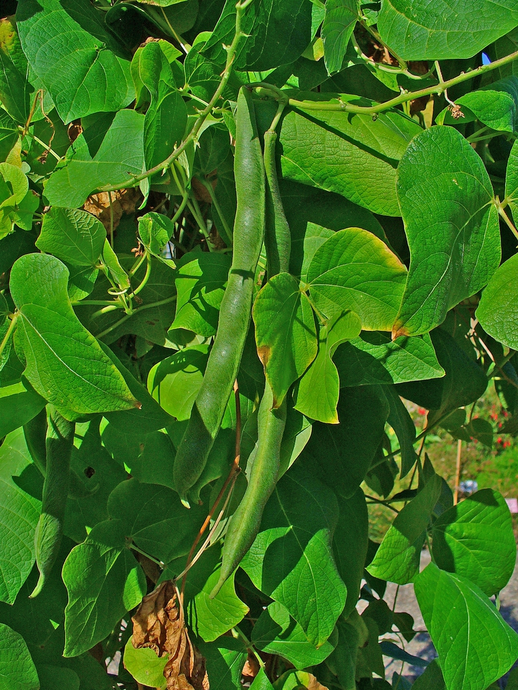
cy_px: 345
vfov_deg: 50.1
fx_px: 738
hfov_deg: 38.7
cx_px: 259
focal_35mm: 37
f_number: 5.6
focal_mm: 6.1
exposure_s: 1/400
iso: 64
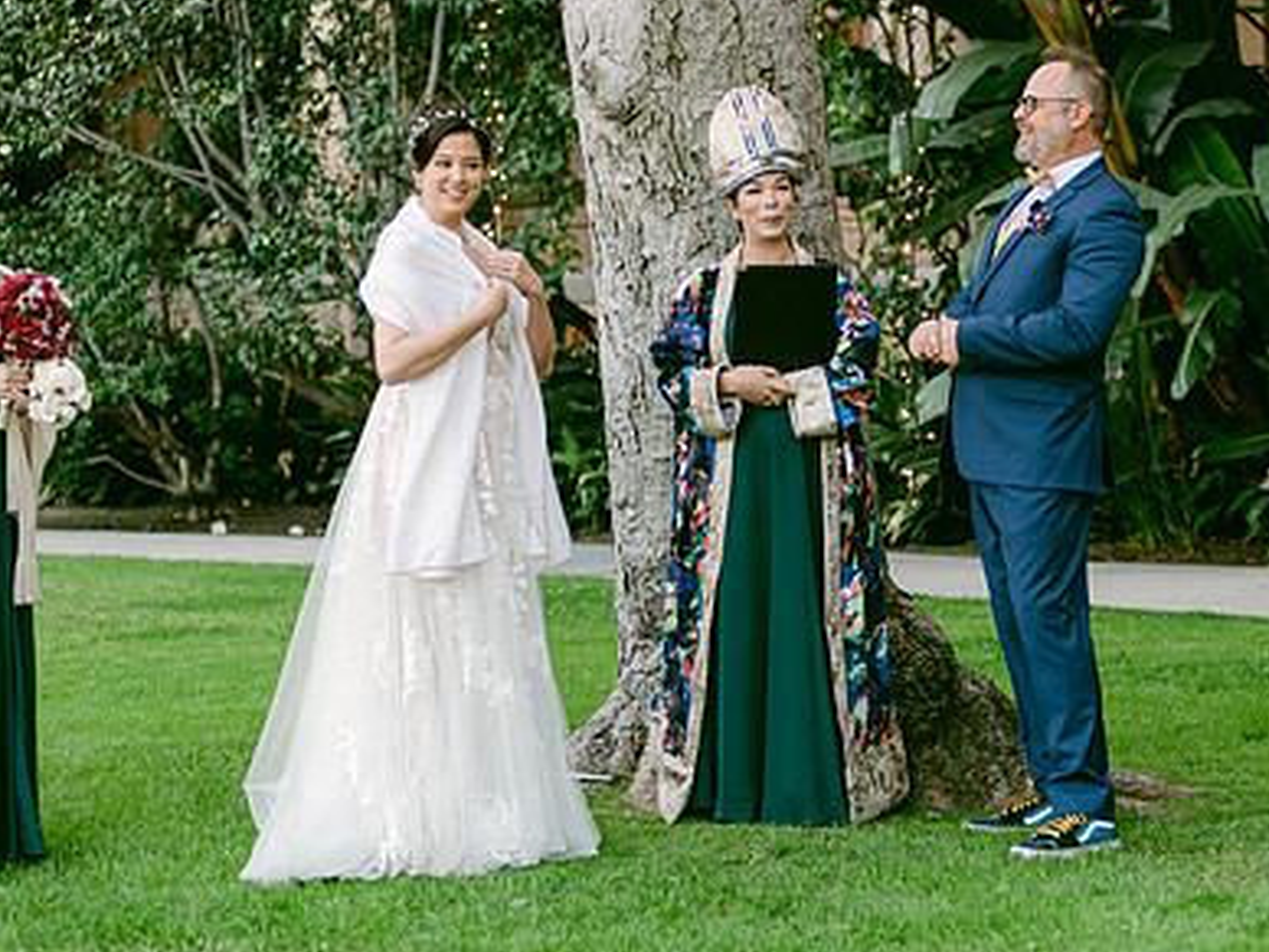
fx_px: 4216
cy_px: 384
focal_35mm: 115
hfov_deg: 17.1
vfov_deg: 12.9
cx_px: 834
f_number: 2.8
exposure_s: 1/125
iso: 500
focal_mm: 80
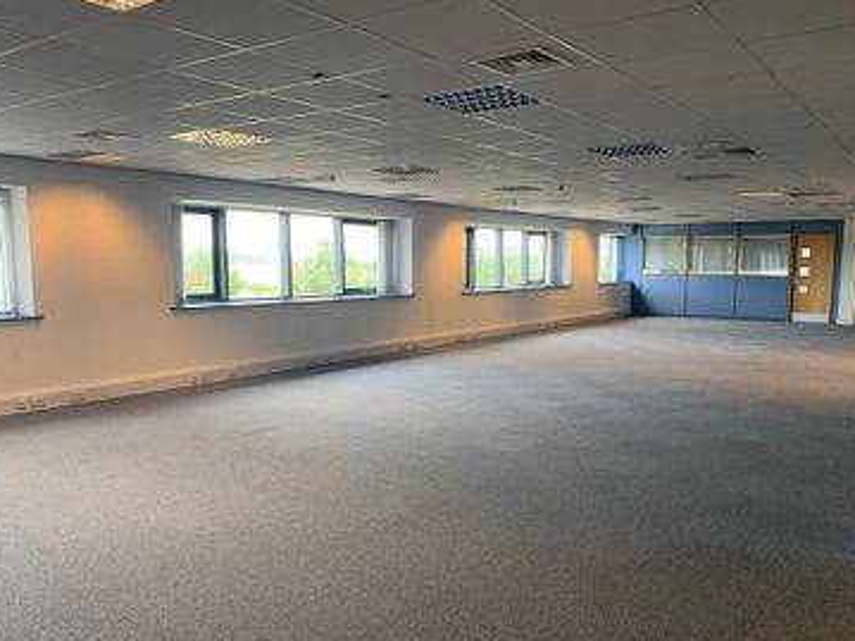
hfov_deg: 61.7
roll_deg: +0.3
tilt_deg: -7.3
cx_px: 424
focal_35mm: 29
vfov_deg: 48.1
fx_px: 716
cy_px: 353
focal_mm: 4.25
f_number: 1.8
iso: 80
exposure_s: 1/50
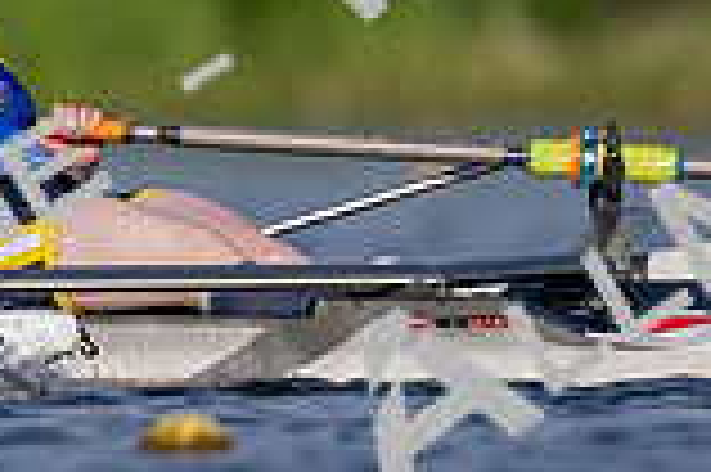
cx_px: -22
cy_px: 97
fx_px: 43464
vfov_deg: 0.6
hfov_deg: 0.9
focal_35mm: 2203
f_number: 4
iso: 180
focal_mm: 600
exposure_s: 1/2500
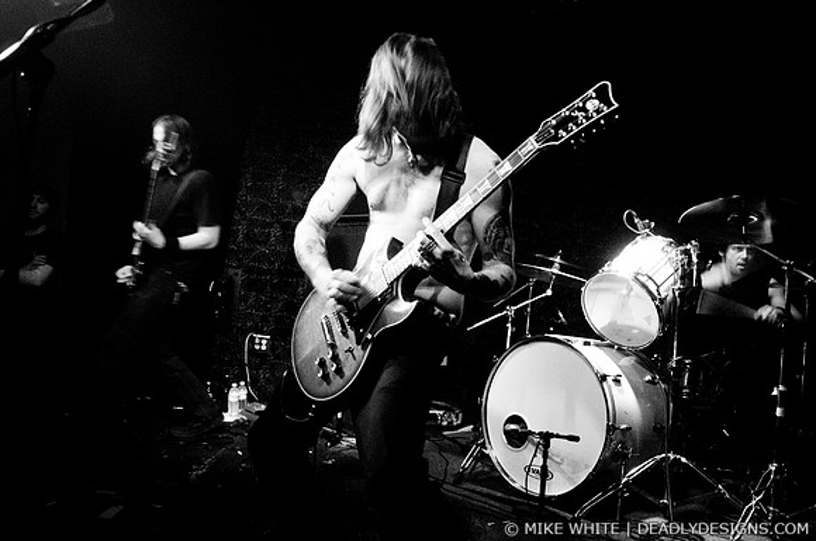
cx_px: 408
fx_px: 679
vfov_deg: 43.5
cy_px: 270
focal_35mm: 30
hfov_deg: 62.0
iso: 1600
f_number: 2.8
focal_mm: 20
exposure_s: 1/30
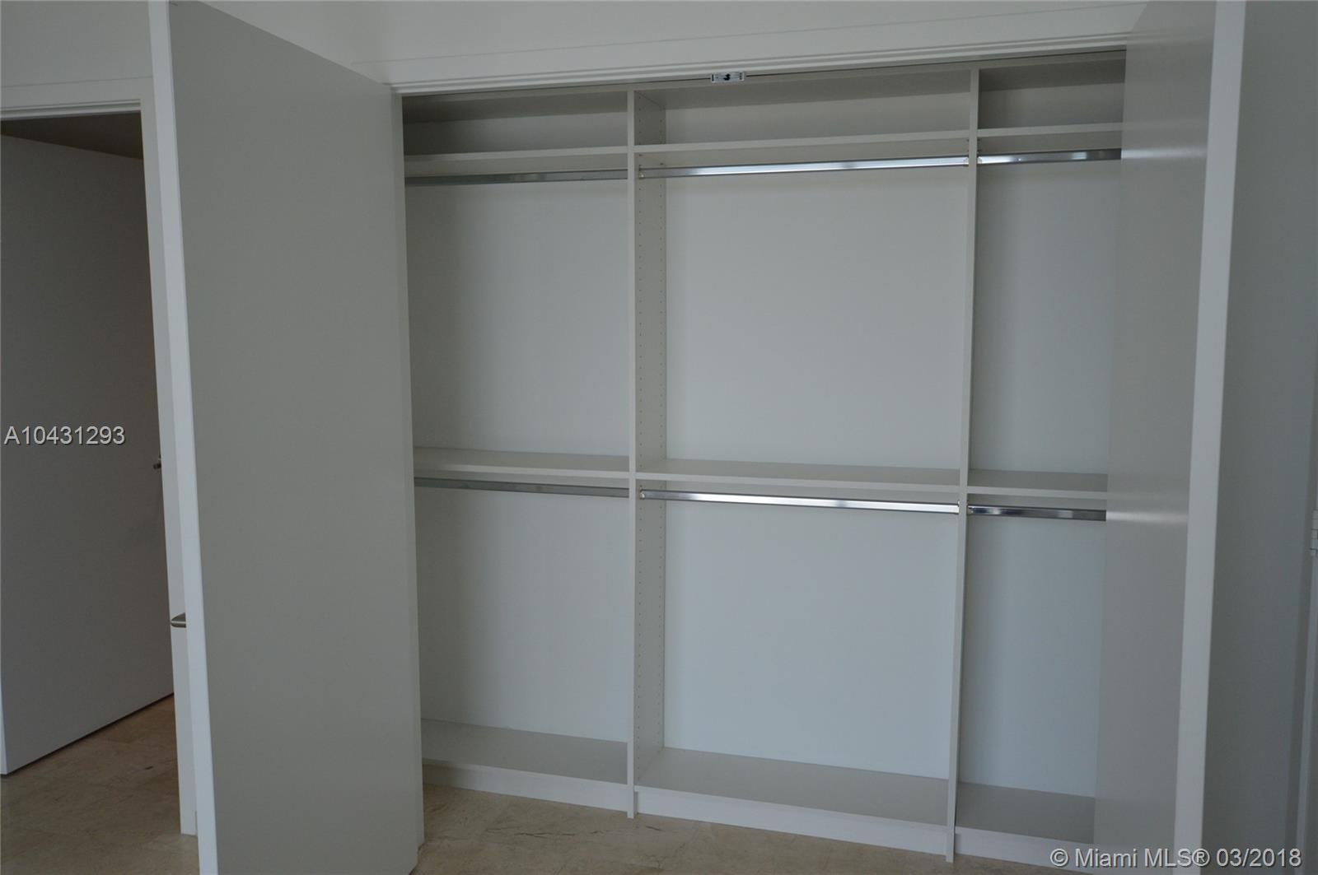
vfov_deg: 43.5
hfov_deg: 62.0
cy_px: 438
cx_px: 659
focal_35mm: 30
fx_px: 1097
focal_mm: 20
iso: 640
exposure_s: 1/500
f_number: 3.5
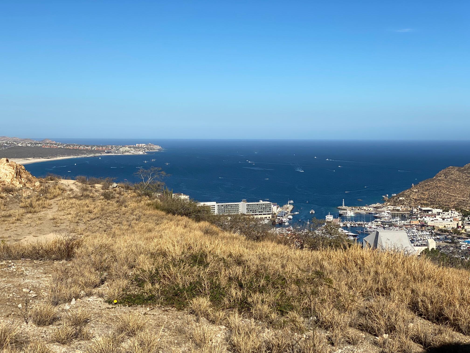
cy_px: 176
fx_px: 706
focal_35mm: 52
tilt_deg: -2.8
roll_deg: -0.5
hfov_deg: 36.8
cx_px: 235
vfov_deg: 28.0
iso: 20
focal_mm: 6
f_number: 2
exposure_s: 1/2660
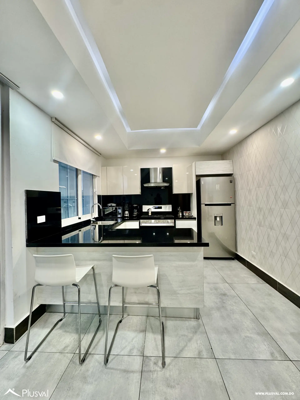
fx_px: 162
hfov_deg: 85.7
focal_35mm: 14
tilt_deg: -1.0
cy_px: 200
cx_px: 150
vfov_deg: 102.1
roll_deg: +1.6
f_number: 2.2
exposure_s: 1/60
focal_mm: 2.22
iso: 200
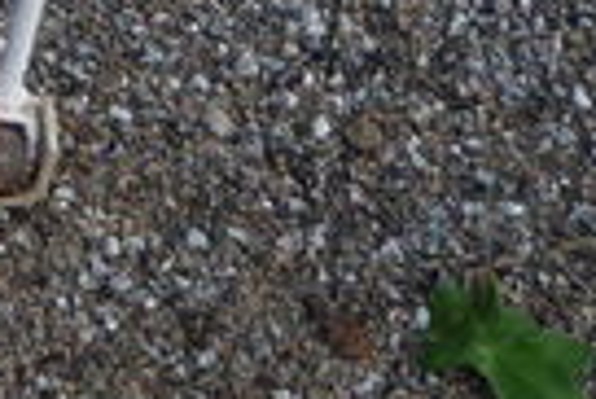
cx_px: -1096
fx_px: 3795
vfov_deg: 5.5
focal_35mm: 229
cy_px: -960
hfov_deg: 7.9
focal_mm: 5.2
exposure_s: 1/100
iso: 100
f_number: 3.5
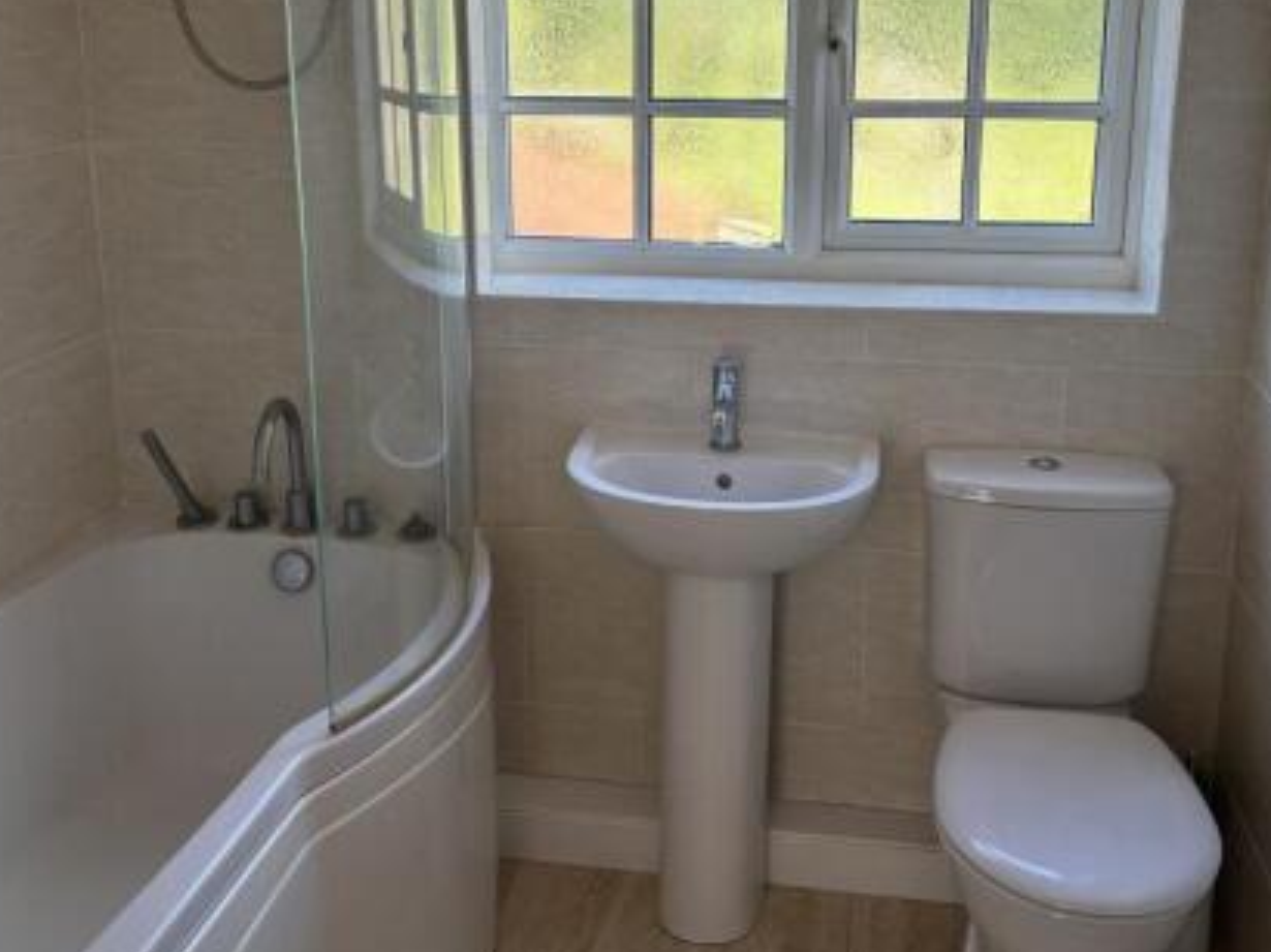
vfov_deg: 38.2
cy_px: 312
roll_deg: -0.4
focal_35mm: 37
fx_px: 1358
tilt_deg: -12.5
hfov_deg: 50.2
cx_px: 659
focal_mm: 5.96
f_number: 1.6
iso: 40
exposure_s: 1/100
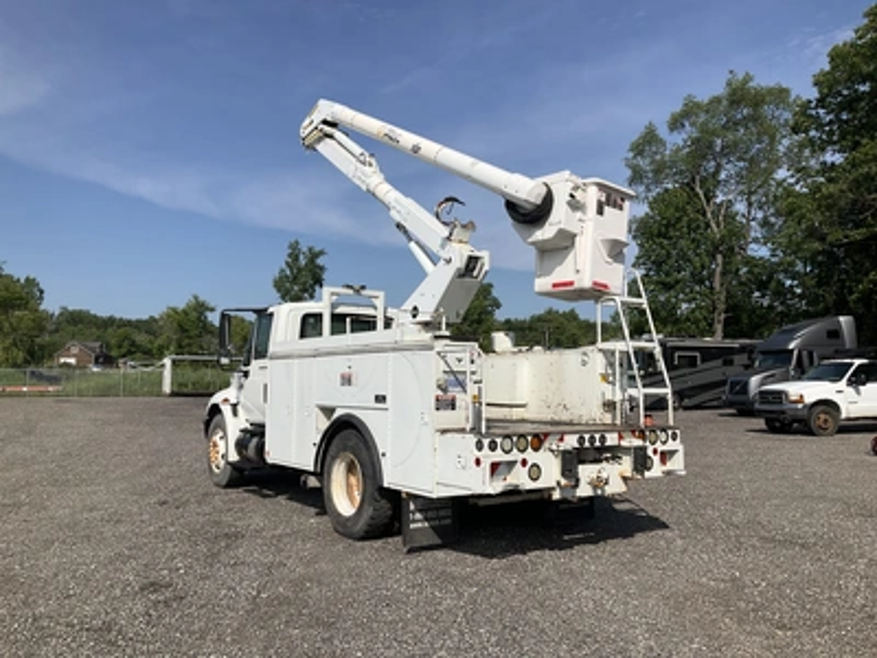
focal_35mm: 29
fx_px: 735
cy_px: 329
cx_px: 438
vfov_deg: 48.2
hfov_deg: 61.7
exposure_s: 1/3788
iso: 25
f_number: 1.8
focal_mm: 3
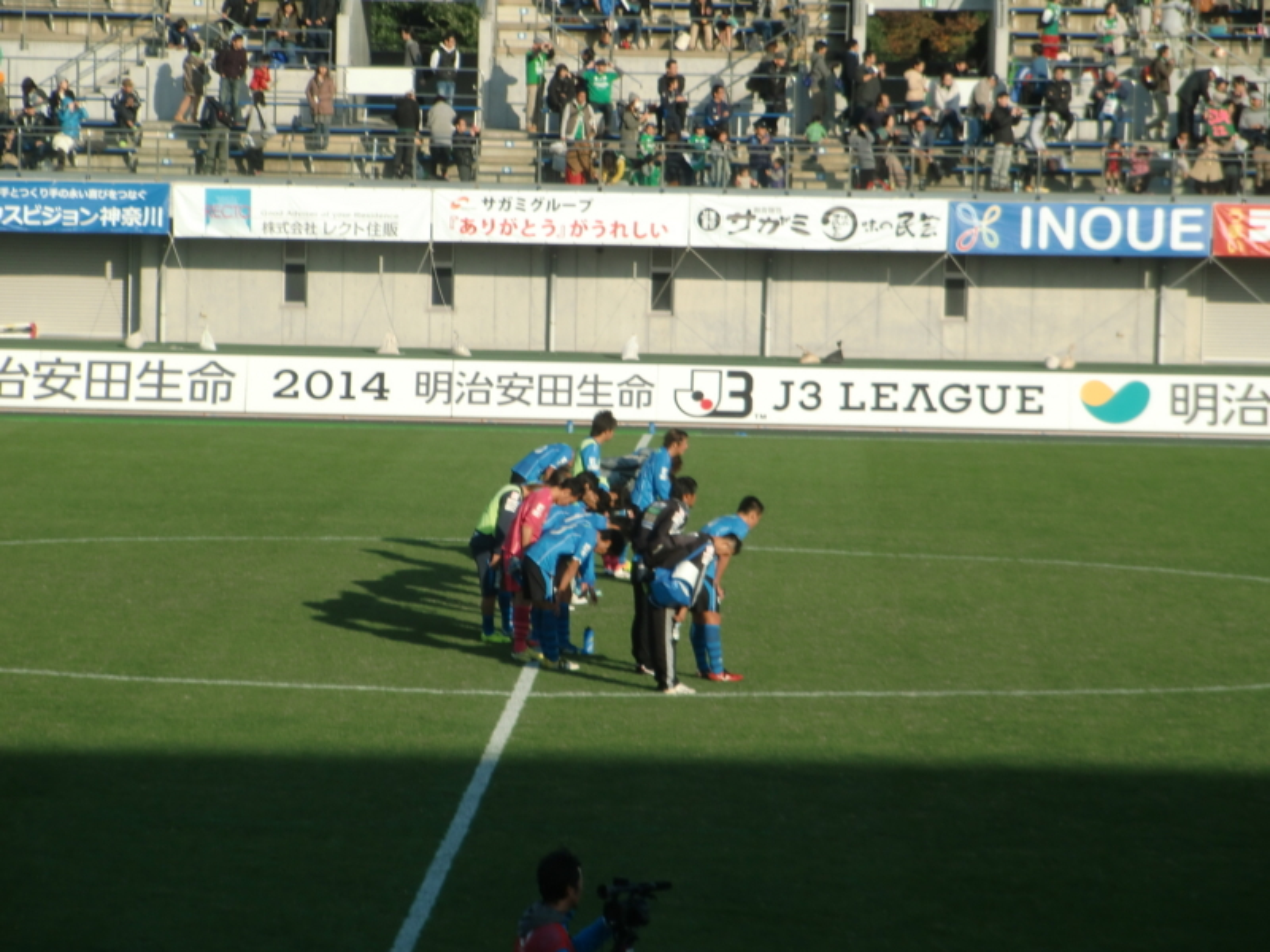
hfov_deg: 9.9
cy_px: 476
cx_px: 635
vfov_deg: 7.5
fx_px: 7301
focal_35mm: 199
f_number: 5.2
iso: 64
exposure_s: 1/400
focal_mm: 35.7
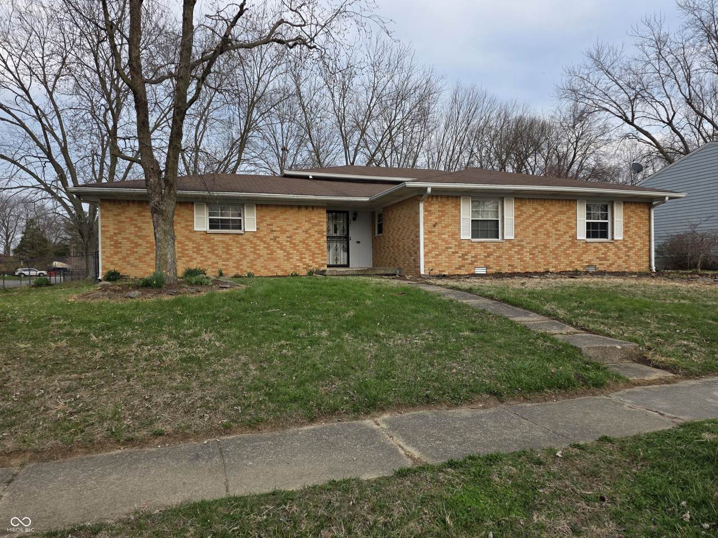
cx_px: 359
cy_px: 269
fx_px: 477
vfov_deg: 58.9
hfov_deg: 73.9
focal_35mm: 23
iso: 80
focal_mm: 6.25
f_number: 1.7
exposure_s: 1/1925
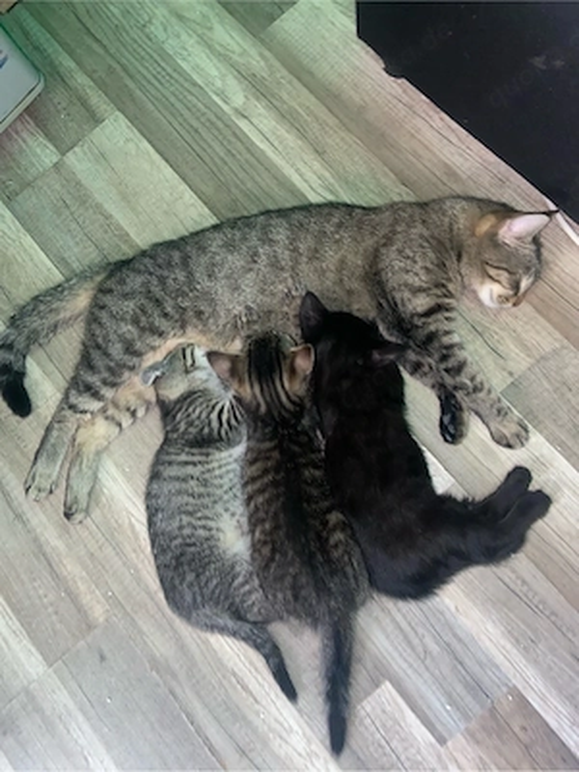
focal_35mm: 26
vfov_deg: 67.3
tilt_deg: -76.2
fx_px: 580
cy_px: 386
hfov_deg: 53.1
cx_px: 290
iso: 125
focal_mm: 4.25
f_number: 1.8
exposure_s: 1/6
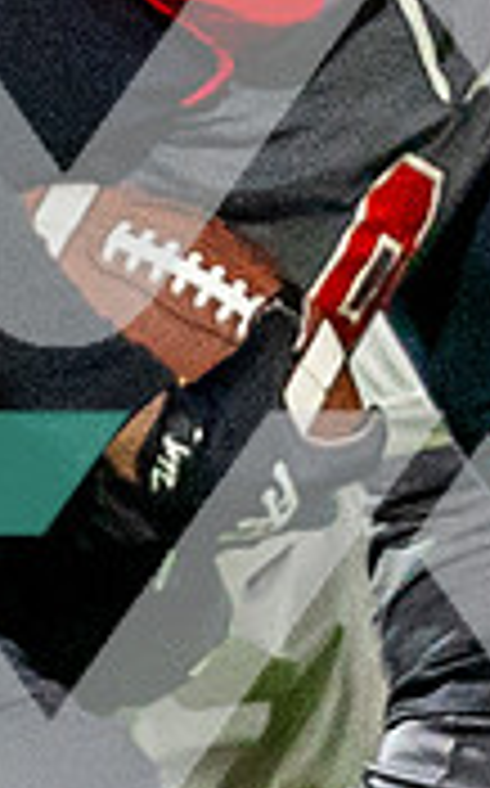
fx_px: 59439
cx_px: 955
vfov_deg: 0.8
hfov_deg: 0.5
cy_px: 437
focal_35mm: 2775
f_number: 2.8
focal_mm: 200
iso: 1600
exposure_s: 1/1000
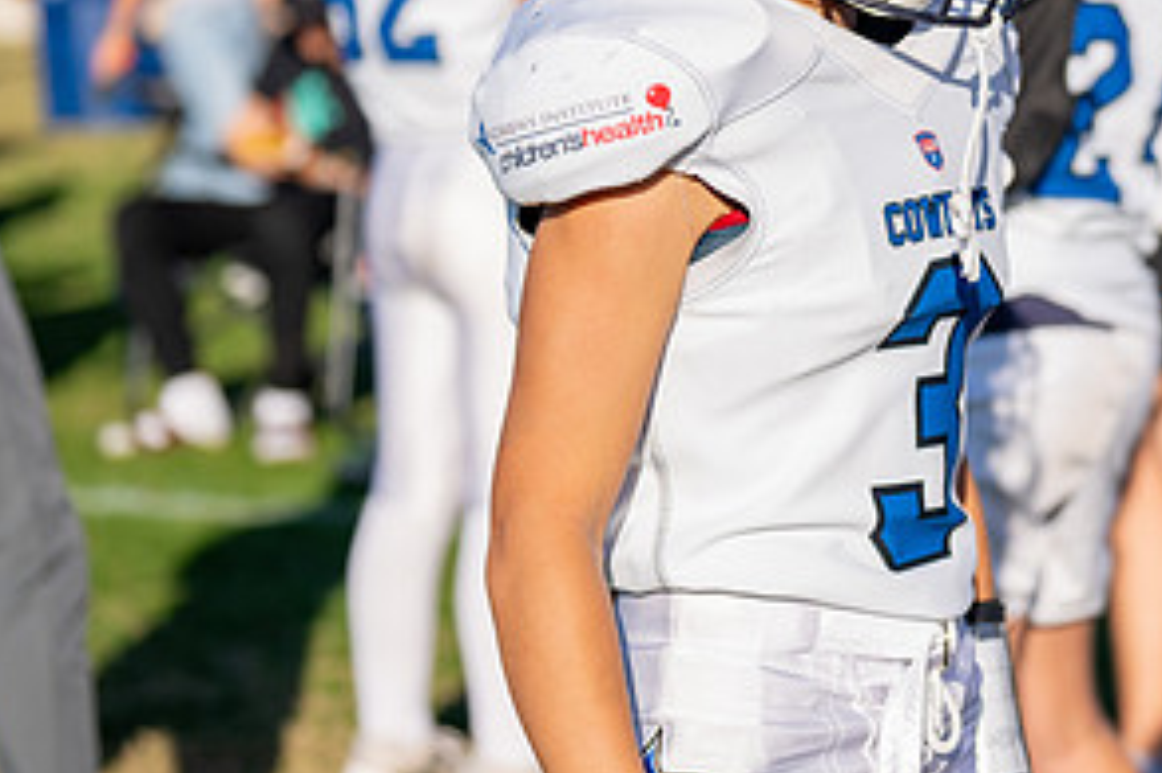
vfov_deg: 8.8
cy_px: 187
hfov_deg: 13.1
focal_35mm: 156
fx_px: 5032
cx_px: 997
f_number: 2.8
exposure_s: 1/2000
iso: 125
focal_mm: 70
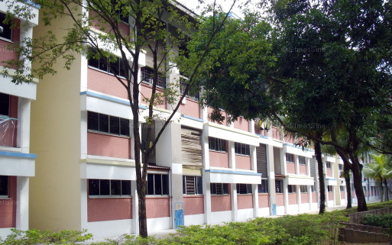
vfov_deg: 30.6
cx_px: 186
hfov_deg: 47.2
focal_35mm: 42
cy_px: 127
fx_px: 449
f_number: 2.8
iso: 80
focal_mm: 6.2
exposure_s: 1/400
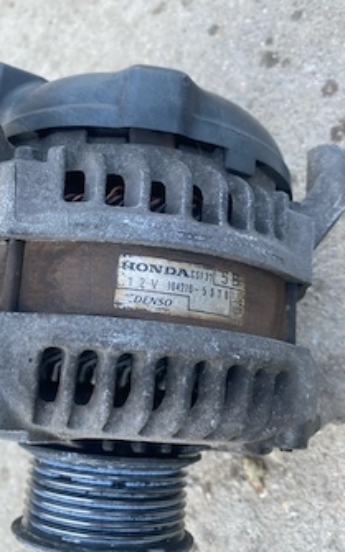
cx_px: 117
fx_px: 496
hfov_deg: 38.0
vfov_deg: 58.0
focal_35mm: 33
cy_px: 299
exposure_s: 1/122
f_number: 1.8
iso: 40
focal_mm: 4.25
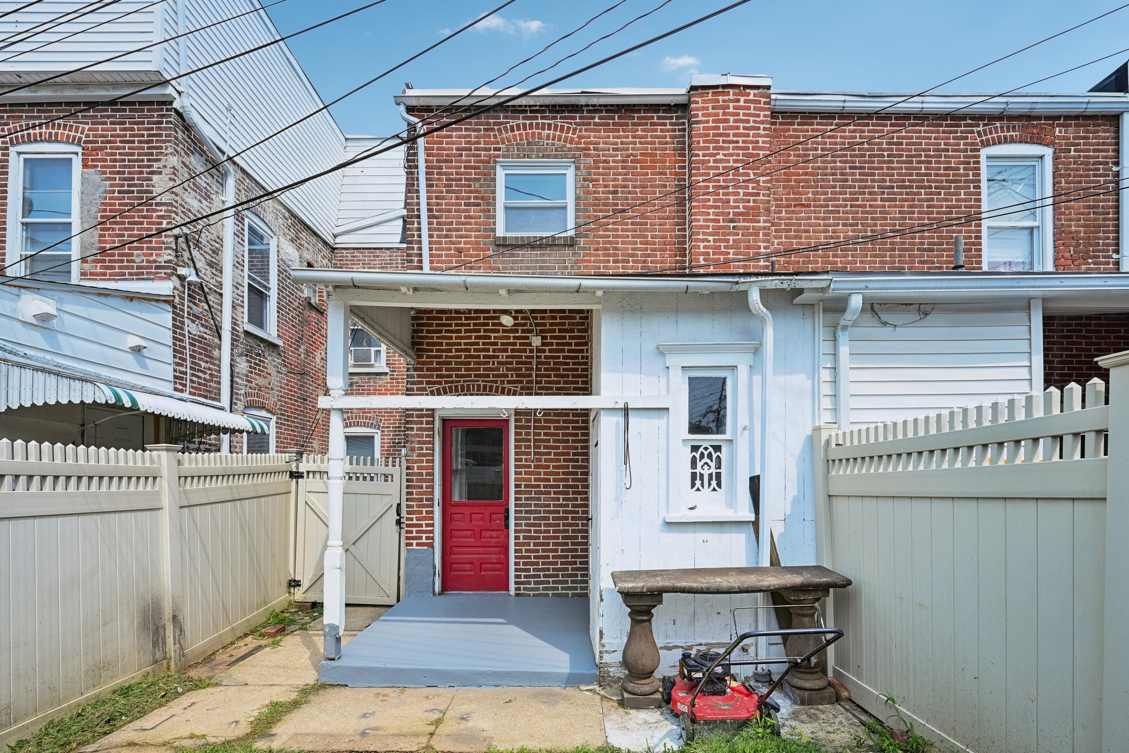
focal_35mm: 16
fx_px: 502
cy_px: 376
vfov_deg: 73.7
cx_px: 564
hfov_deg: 96.7
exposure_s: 1/500
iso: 800
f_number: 8
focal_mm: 16
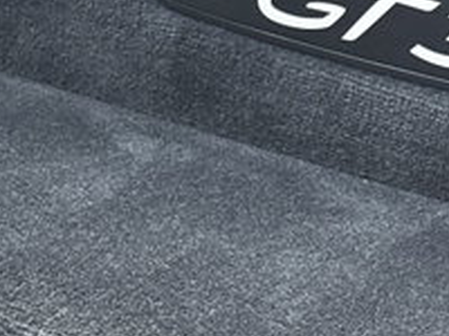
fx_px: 2594
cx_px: 395
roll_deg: -2.2
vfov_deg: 7.4
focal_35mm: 200
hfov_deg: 9.9
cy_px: 36
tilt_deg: -19.4
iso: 400
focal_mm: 5.96
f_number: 1.6
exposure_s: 1/20
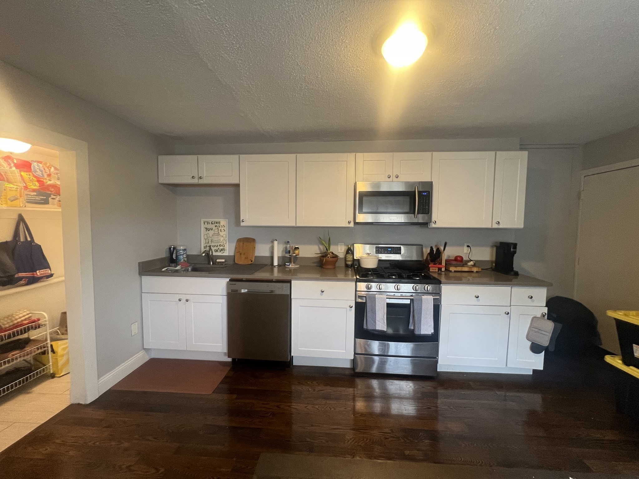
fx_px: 240
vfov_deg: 89.9
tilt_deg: -4.1
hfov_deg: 106.2
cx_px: 320
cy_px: 240
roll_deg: -0.1
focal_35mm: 13
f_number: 1.8
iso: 250
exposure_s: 1/60
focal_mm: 1.57
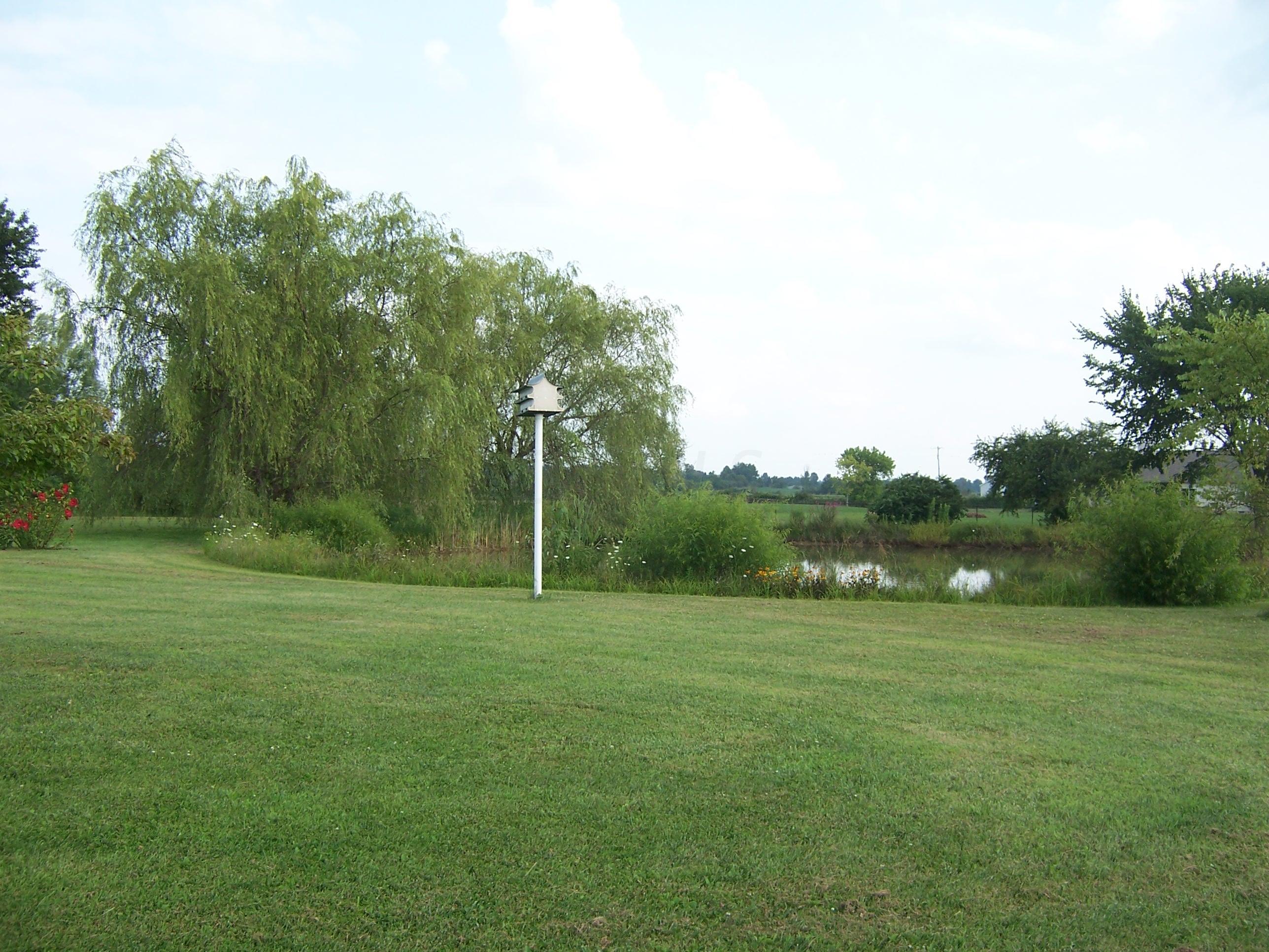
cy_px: 476
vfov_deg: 42.9
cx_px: 634
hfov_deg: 55.4
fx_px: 1210
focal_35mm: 33
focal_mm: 5.5
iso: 80
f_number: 3.4
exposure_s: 1/350
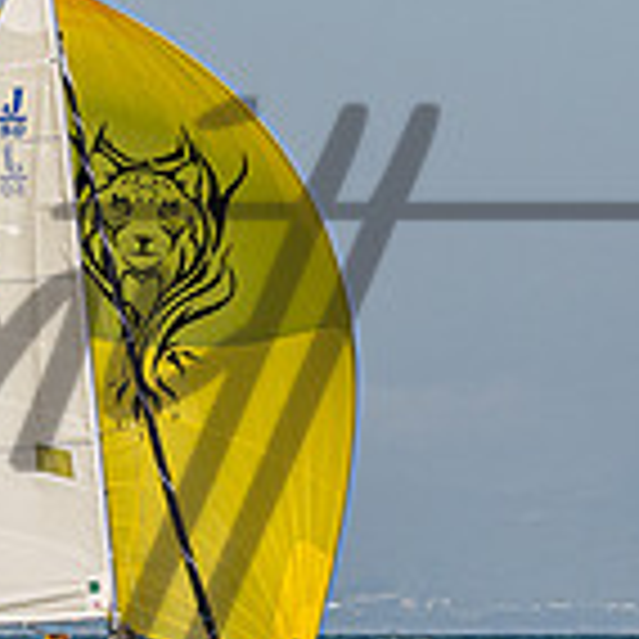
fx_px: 10463
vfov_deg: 3.5
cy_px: 224
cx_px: 197
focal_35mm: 501
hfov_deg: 3.5
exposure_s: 1/3200
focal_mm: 105
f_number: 8
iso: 500
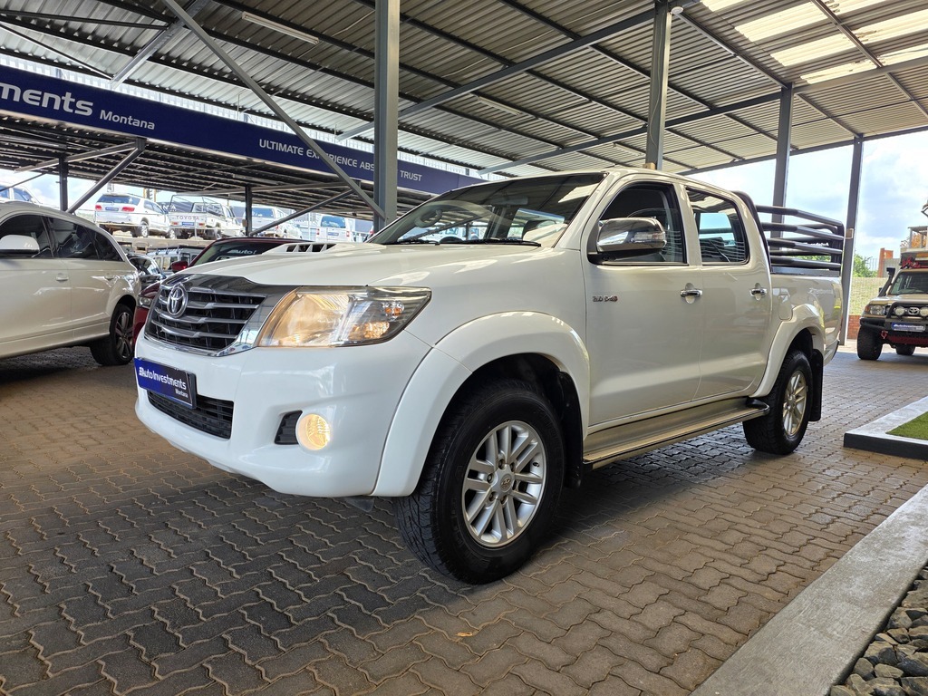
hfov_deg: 73.9
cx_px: 464
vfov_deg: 58.9
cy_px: 348
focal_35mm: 23
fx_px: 617
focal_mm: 6.25
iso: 40
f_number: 1.7
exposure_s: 1/359
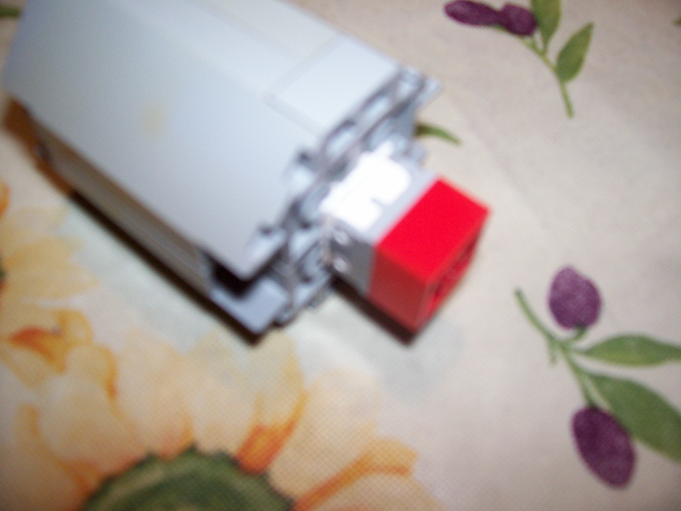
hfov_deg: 54.0
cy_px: 256
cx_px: 340
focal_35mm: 34
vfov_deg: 41.8
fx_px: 669
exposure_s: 1/112
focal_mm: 5.6
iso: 140
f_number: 2.7
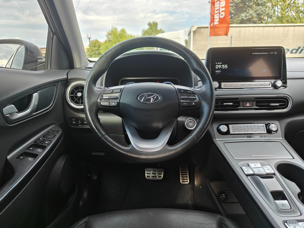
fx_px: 211
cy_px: 114
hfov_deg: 71.6
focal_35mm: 24
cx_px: 152
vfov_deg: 56.8
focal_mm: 5.59
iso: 50
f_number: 1.8
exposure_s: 1/365
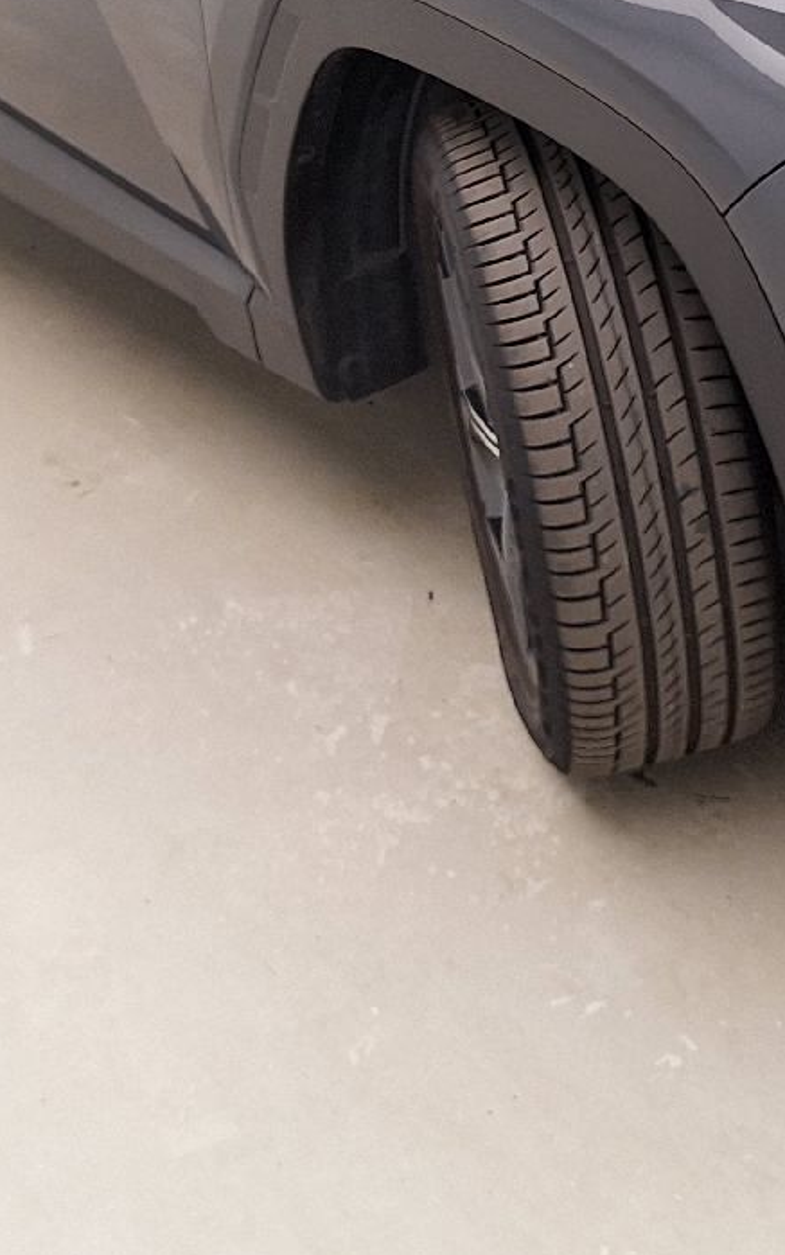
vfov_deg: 29.8
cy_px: 217
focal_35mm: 67
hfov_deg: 19.3
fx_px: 2293
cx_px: 614
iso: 64
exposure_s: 1/100
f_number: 1.8
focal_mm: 5.54
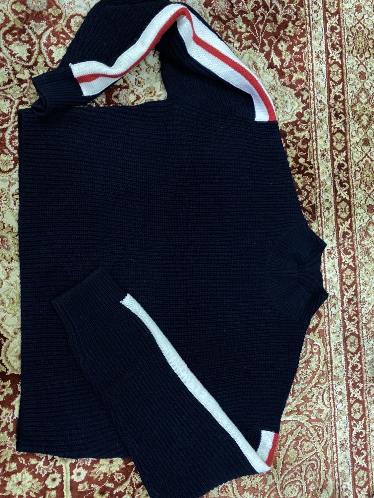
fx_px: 375
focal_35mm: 26
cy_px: 249
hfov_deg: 53.1
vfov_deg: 67.3
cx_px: 187
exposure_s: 1/33
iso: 500
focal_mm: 4.25
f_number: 1.8
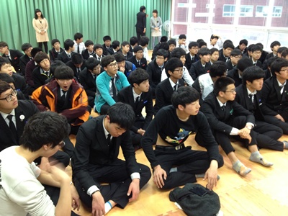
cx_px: 144
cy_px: 108
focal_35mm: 35
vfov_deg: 40.7
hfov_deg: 52.6
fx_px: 291
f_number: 2.4
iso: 200
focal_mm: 4.28
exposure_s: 1/20
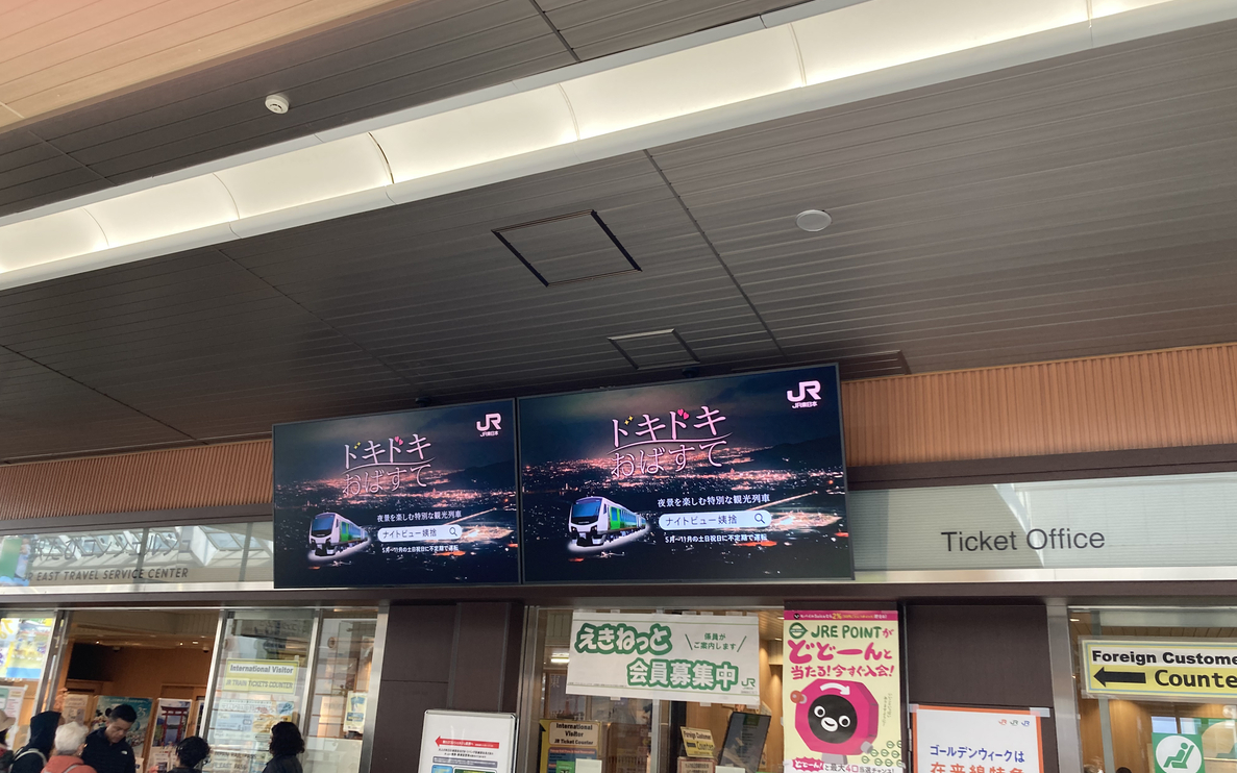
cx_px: 617
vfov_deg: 41.8
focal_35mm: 30
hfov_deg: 62.9
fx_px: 1011
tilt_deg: +18.5
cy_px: 398
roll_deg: -3.8
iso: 50
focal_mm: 3.99
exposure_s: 1/121
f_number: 1.8
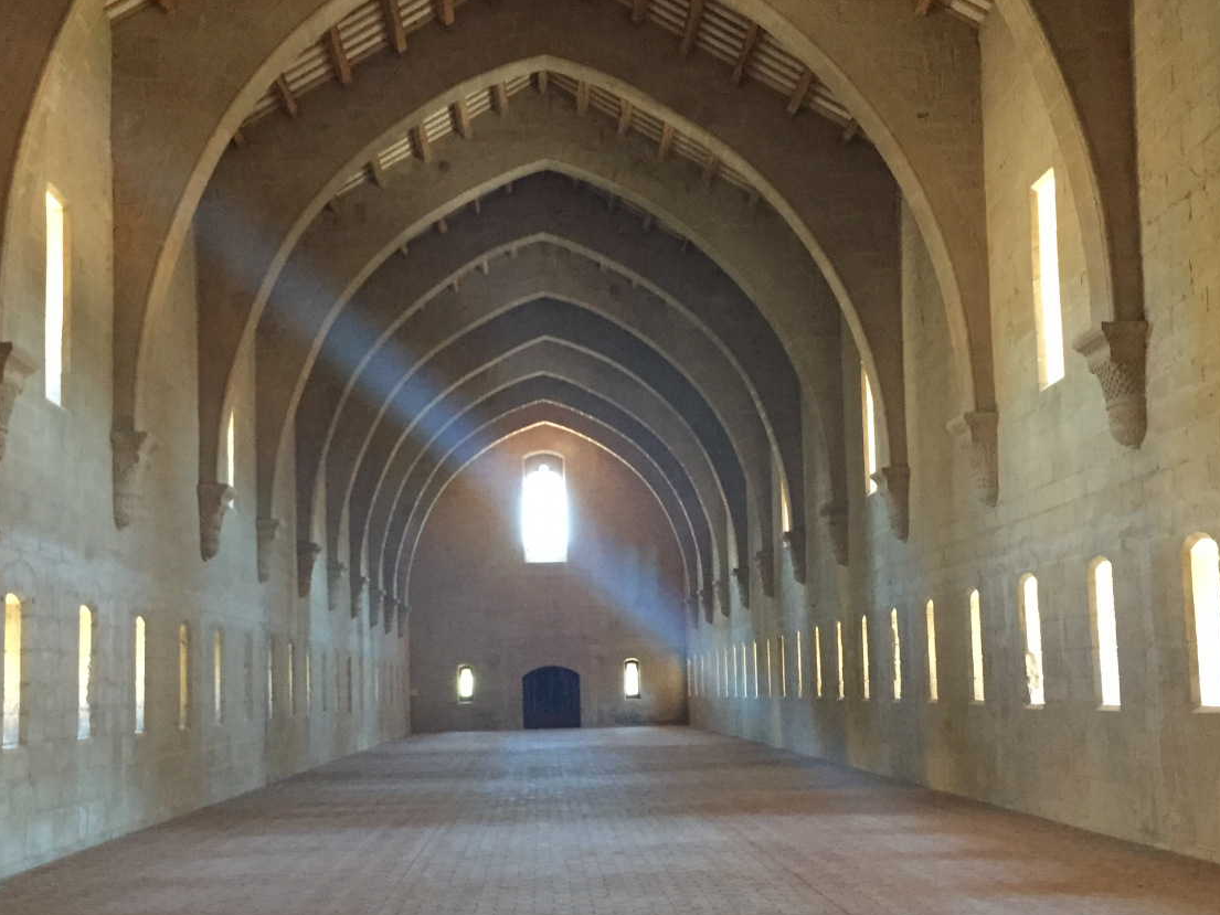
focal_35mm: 42
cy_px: 542
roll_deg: +1.1
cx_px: 615
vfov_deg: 34.3
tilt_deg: +5.9
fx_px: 1480
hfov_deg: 44.8
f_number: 2.2
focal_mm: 4.15
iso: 320
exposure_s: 1/17
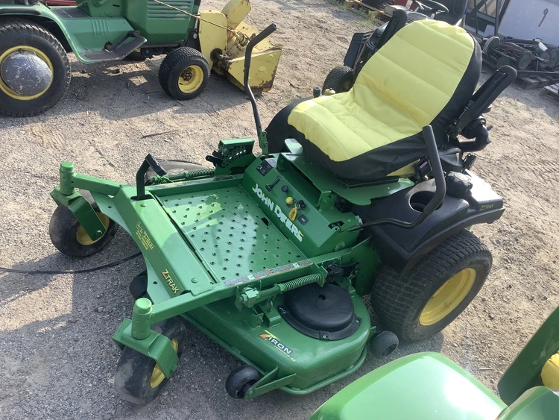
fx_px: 501
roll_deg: -15.0
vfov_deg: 45.5
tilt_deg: -34.4
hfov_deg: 58.3
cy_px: 210
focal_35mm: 31
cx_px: 280
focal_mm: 3.3
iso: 25
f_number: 2.4
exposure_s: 1/382
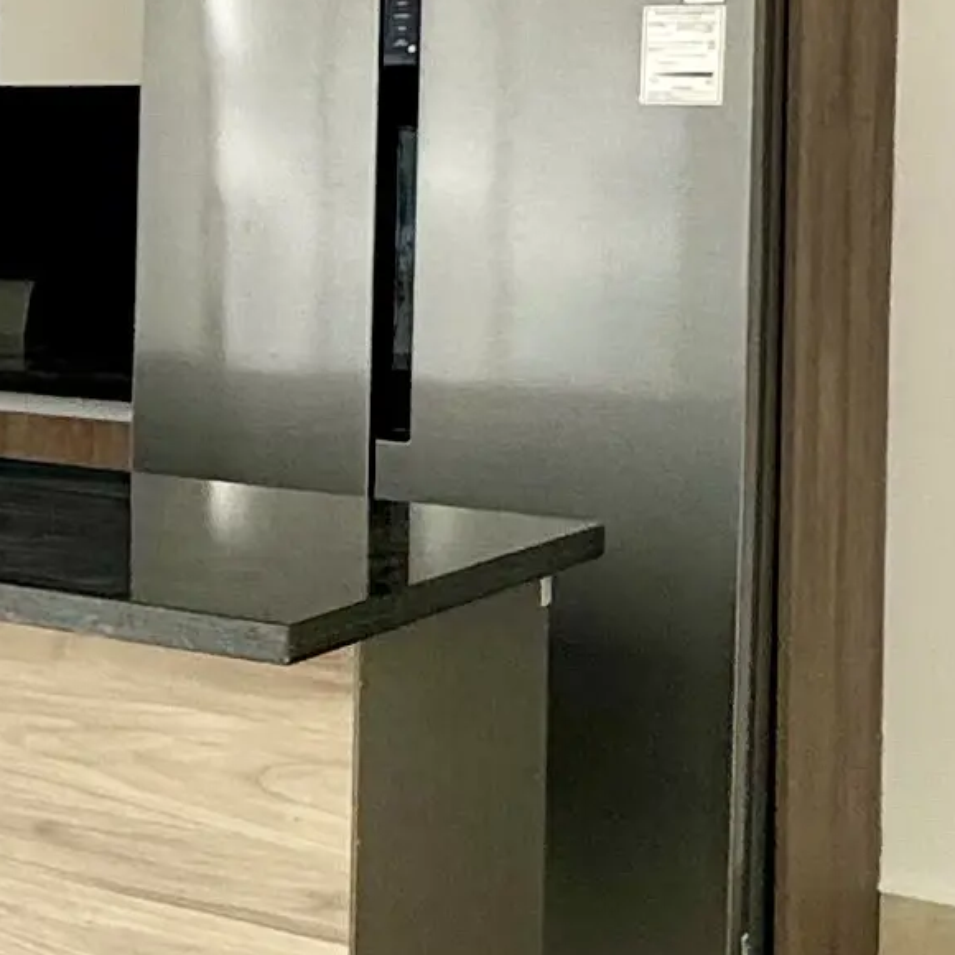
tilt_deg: -2.2
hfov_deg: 15.6
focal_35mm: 86
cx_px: -1011
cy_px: 171
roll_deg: -0.5
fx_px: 2684
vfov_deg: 19.9
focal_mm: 2.22
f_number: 2.2
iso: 40
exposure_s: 1/190
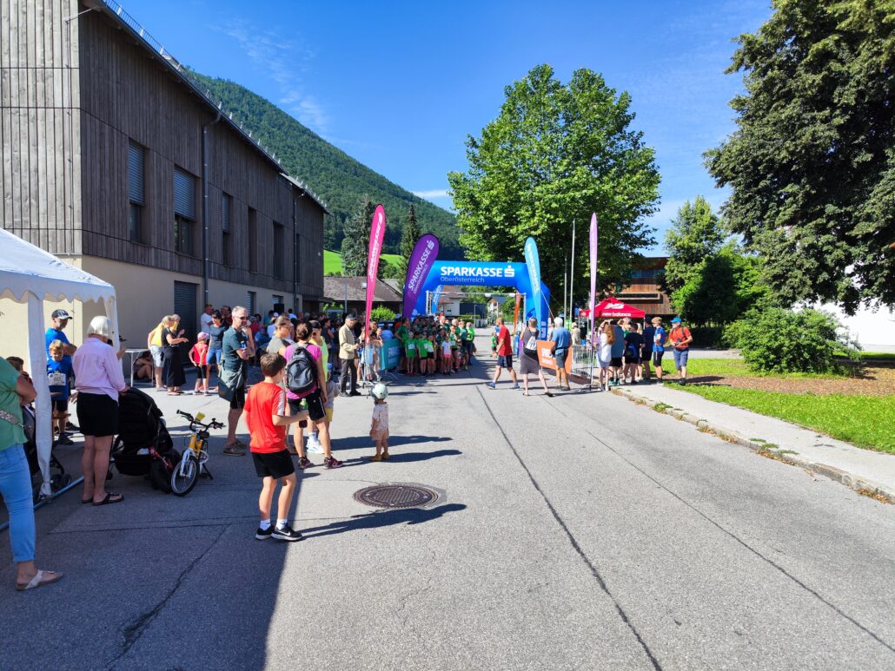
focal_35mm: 24
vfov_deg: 56.8
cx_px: 448
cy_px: 336
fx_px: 621
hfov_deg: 71.6
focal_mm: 6.92
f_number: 1.9
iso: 50
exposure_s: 1/1967
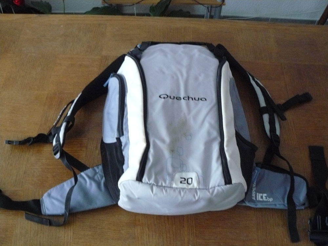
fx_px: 341
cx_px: 164
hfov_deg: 51.4
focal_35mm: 36
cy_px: 123
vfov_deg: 39.7
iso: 400
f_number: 2.8
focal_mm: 6
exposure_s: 1/10
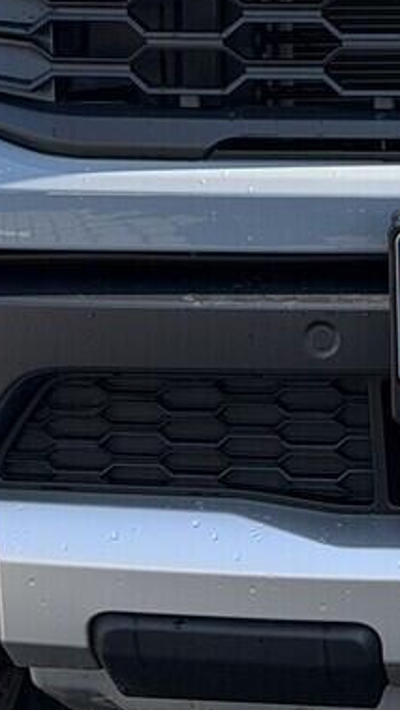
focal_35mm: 199
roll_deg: -0.1
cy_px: -6
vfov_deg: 10.7
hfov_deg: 6.0
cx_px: 759
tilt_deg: -5.6
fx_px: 3747
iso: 64
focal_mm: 6.76
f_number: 1.78
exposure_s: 1/1330
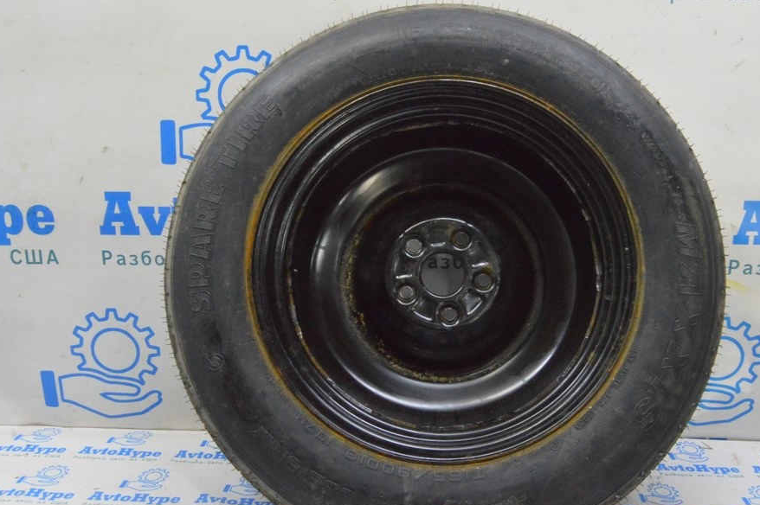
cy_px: 252
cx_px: 419
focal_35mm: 35
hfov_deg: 54.4
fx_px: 738
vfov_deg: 37.8
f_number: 20
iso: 6400
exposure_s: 1/20
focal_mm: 20
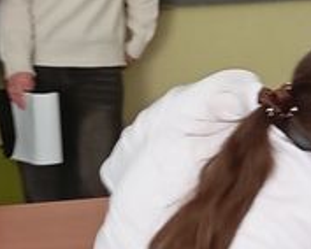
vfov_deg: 9.6
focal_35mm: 158
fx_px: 1456
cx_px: 575
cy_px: -55
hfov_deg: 11.3
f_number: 1.8
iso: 662
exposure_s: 1/33.3
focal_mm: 4.27
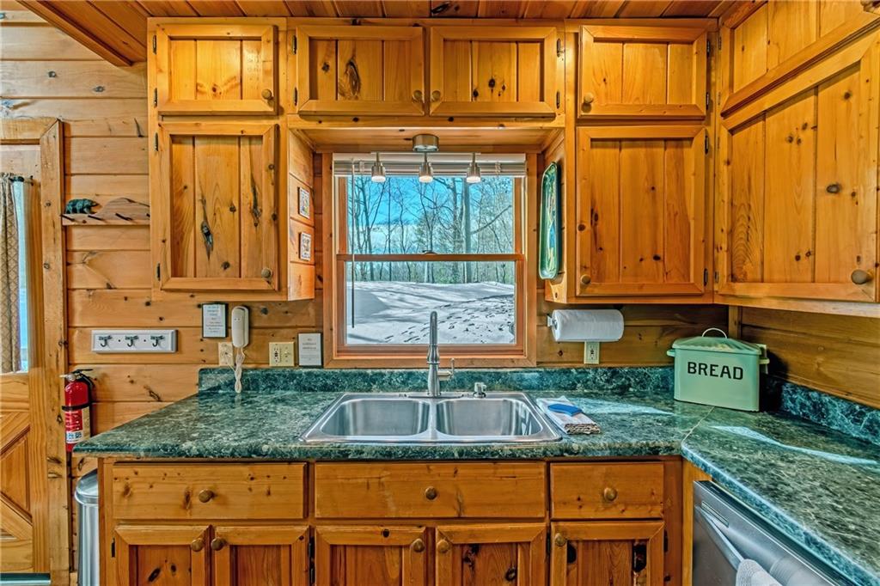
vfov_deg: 77.3
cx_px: 440
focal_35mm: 15
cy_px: 293
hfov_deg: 100.4
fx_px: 367
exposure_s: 1/100
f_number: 10
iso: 200
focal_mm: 10
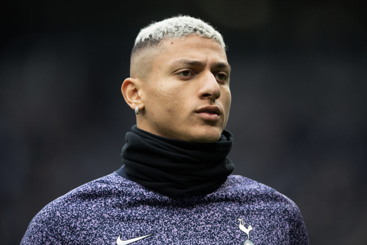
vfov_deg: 2.3
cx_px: 184
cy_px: 122
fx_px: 6117
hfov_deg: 3.4
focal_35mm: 600
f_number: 4
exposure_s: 1/2000
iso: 2500
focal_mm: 600
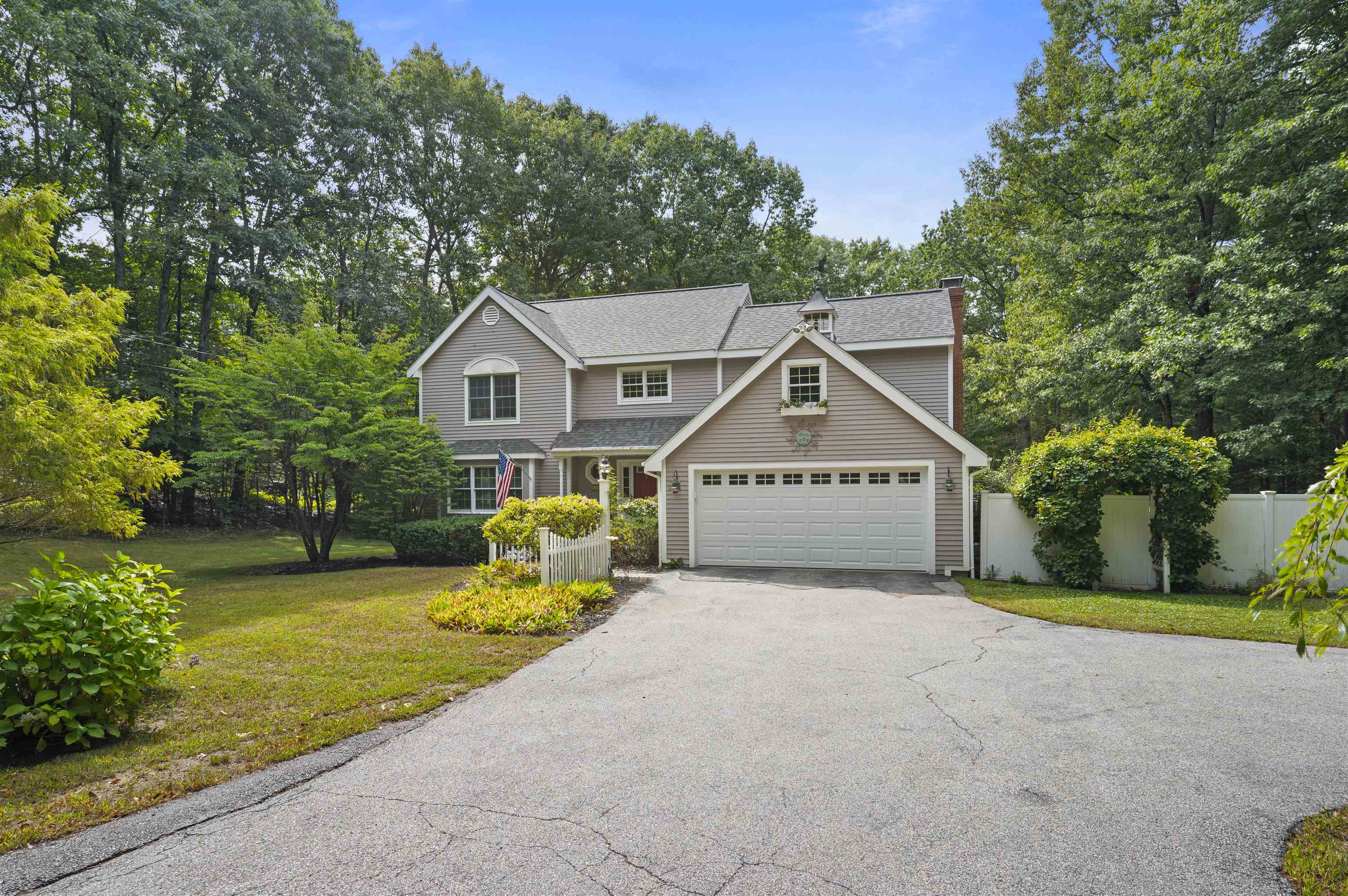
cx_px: 674
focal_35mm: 20
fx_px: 730
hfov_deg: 85.5
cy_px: 448
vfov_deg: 63.1
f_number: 7.1
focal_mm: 19.5
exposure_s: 1/20
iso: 250
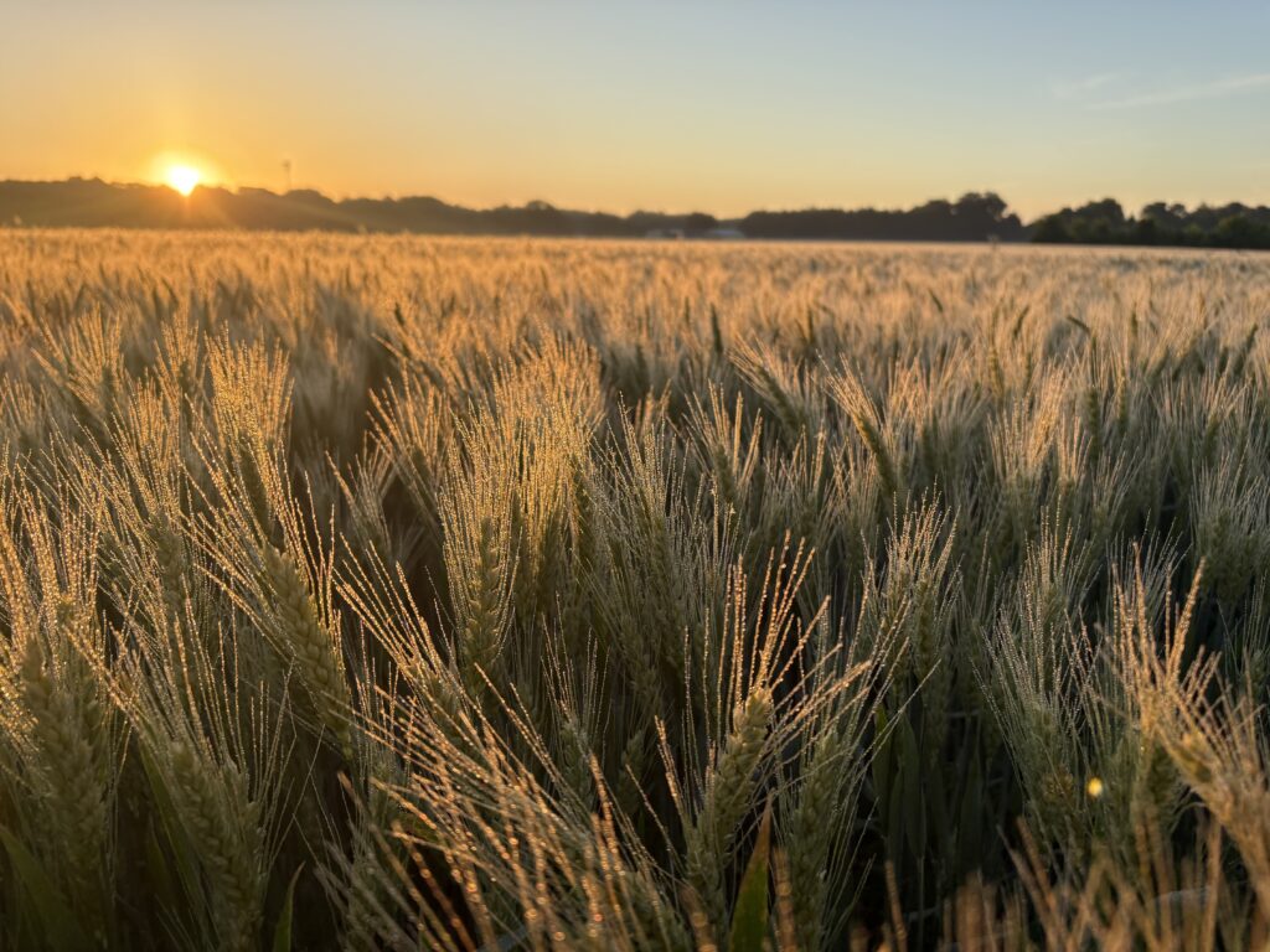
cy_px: 476
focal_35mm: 26
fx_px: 954
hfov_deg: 67.3
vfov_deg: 53.1
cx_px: 635
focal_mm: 5.96
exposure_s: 1/1217
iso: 64
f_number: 1.6
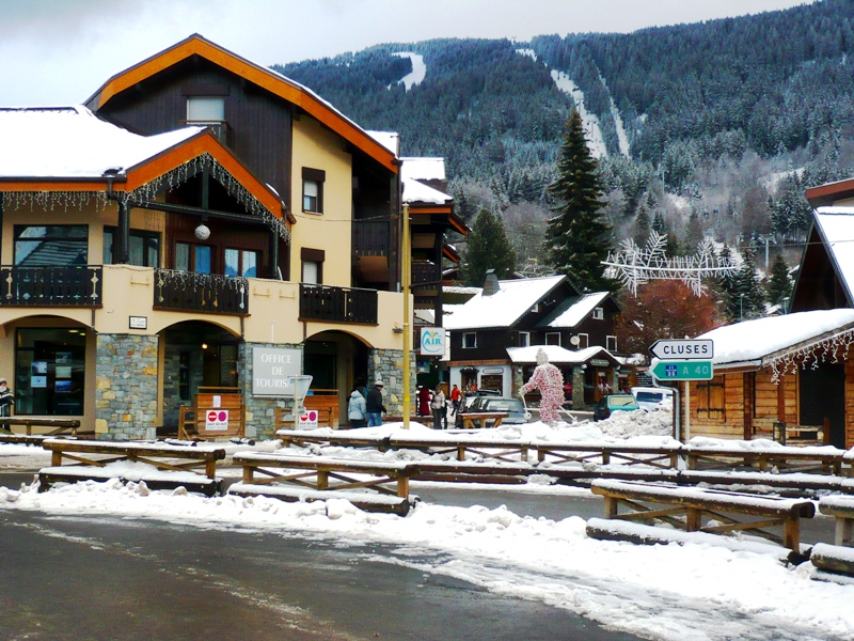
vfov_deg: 30.3
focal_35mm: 48
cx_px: 427
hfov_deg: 39.7
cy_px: 320
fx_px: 1184
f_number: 3.7
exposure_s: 1/320
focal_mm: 7.9
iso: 100
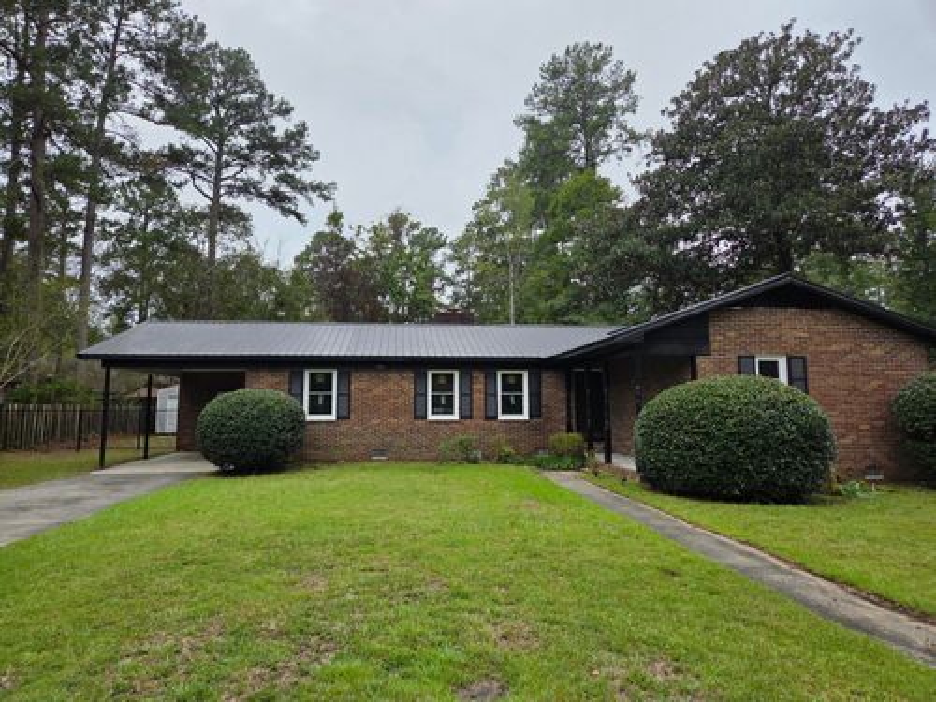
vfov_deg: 58.9
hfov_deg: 73.9
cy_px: 351
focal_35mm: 23
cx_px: 468
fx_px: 622
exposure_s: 1/4274
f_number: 1.8
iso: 80
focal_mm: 5.4
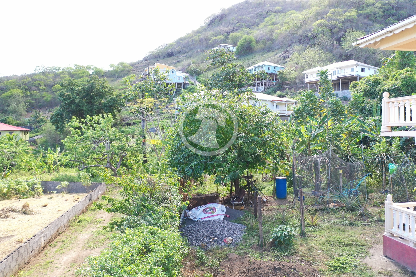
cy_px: 138
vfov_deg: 46.4
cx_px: 208
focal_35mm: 28
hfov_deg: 65.5
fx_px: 324
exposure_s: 1/20
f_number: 2.8
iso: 400
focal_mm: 10.26
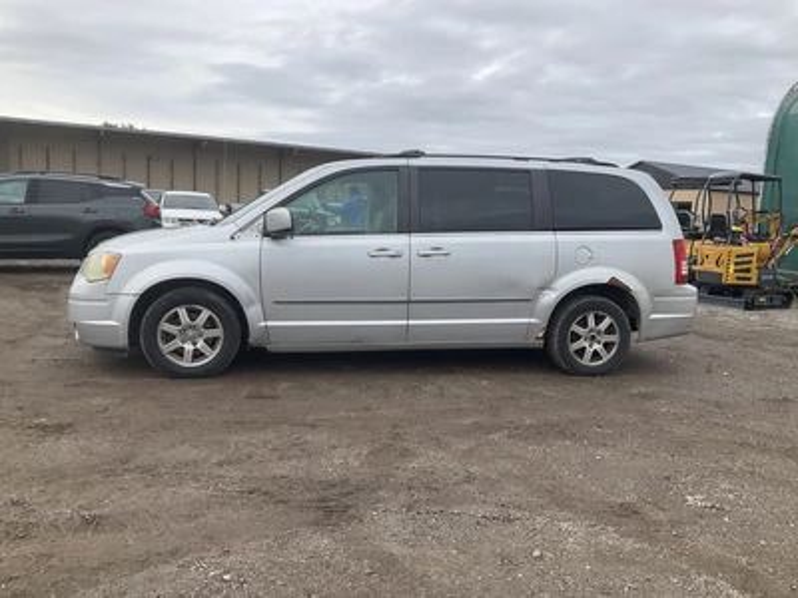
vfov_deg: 48.2
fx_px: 669
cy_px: 299
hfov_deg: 61.7
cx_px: 399
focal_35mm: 29
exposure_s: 1/1577
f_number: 1.8
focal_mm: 3
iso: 25
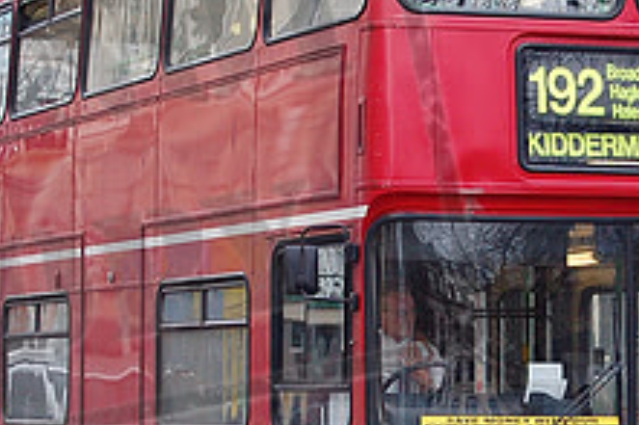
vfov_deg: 7.3
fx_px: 3352
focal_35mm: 189
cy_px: 270
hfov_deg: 10.9
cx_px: 457
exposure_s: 1/320
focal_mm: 48
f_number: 5.6
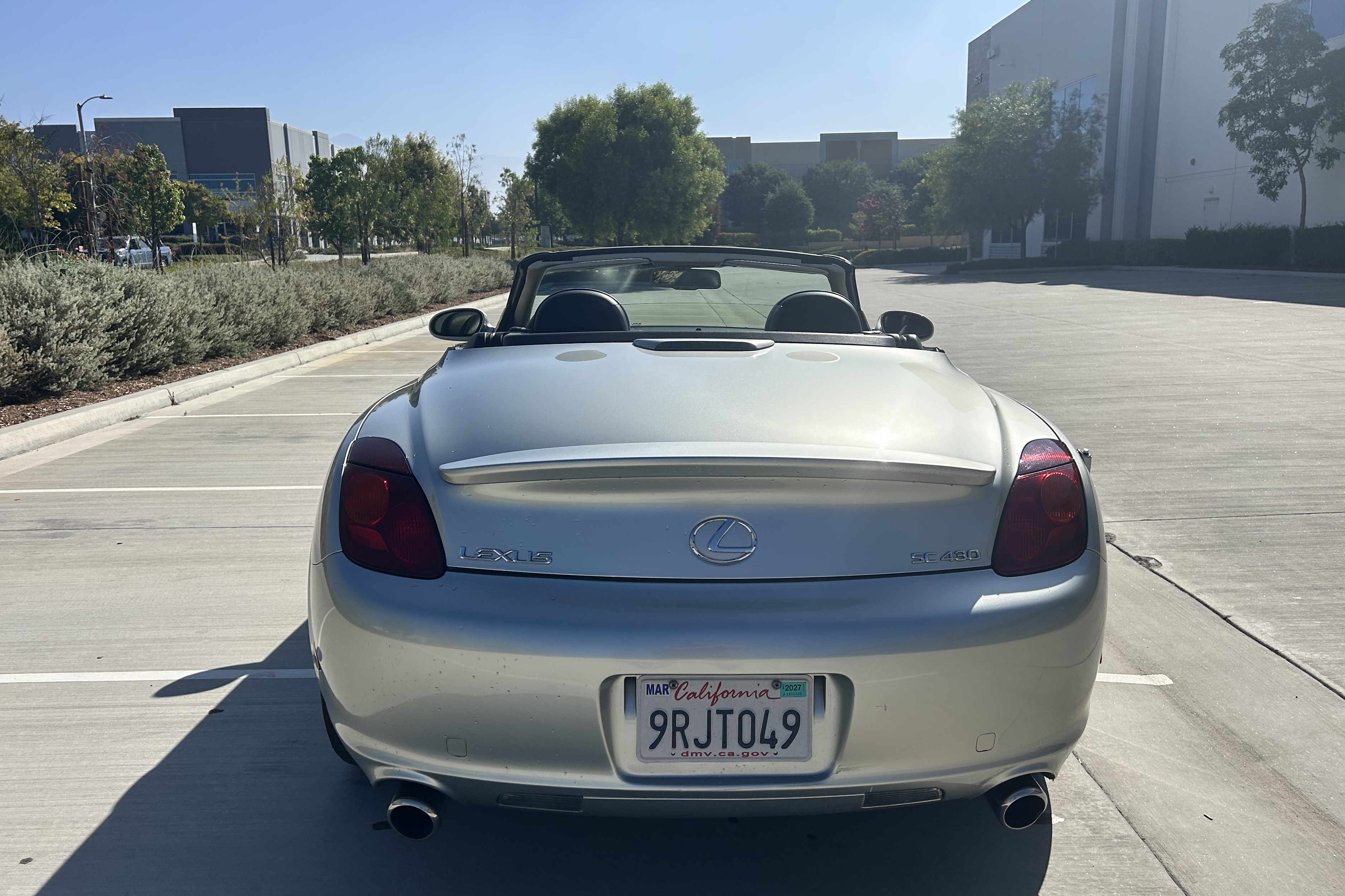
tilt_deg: -11.8
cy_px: 477
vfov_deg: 44.9
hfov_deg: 63.6
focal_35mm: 29
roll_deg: +1.5
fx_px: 1083
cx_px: 693
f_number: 1.5
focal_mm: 5.7
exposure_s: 1/8696
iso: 50
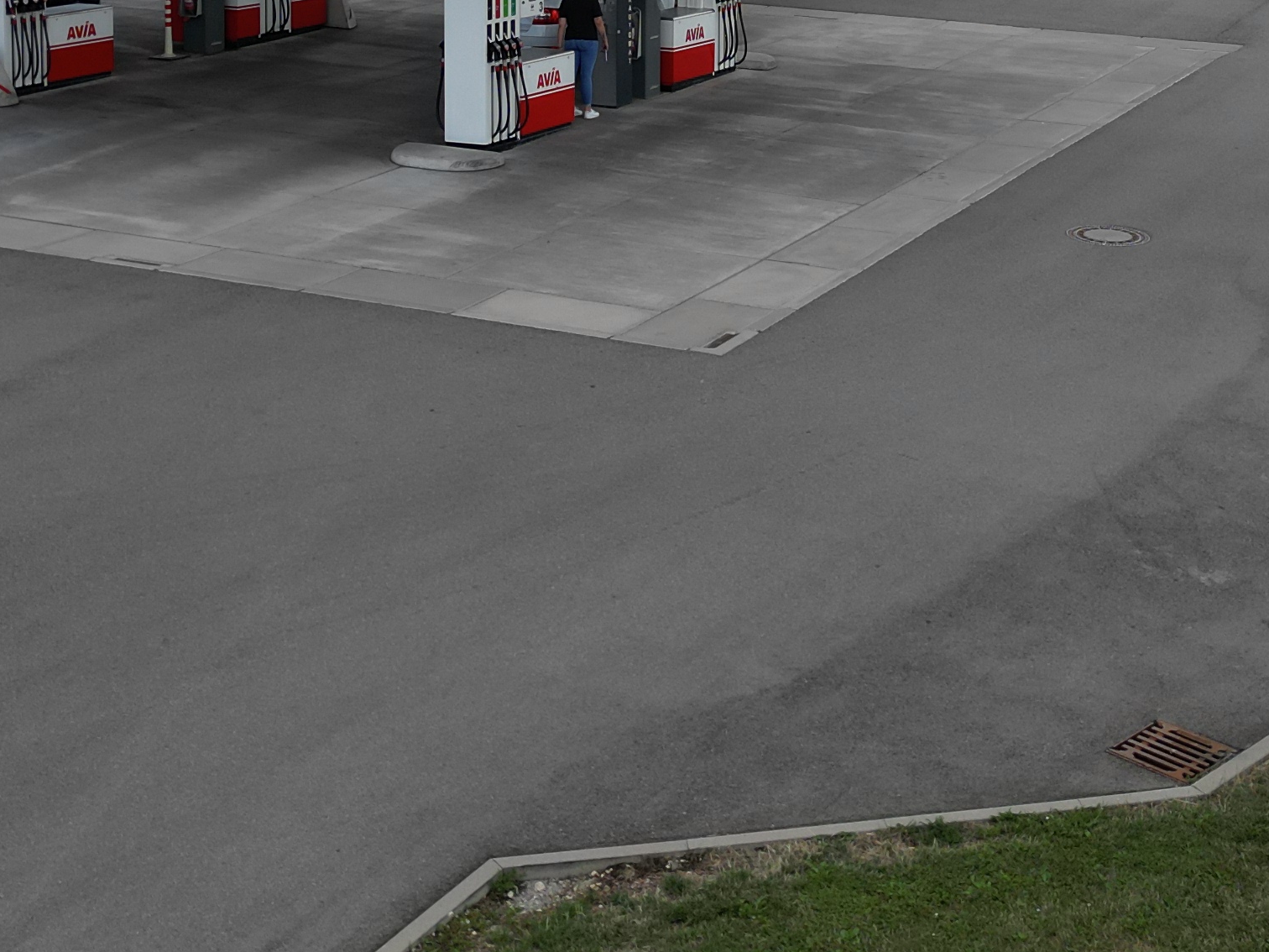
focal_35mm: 64
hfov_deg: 30.2
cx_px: 702
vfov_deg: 21.9
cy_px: -61
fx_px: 2346
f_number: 1.7
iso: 100
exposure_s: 1/2000
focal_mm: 6.72
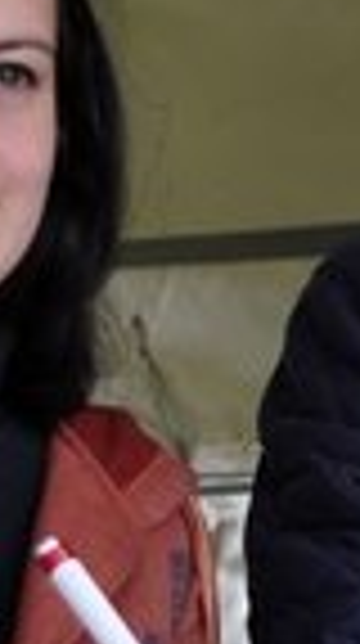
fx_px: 3534
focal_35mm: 207
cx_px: 873
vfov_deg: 10.4
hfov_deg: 5.6
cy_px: 351
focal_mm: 29
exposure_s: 1/125
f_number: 5.6
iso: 200
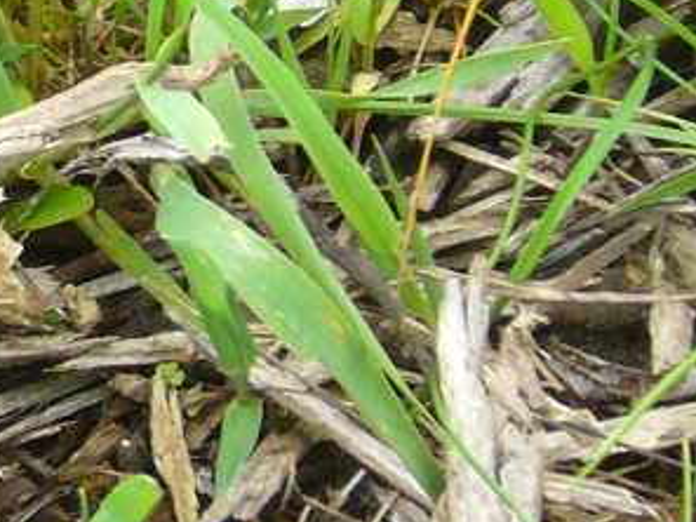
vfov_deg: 5.0
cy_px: -52
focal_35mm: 298
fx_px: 5992
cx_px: -280
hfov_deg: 6.6
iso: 100
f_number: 3.8
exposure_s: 1/100
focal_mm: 10.4
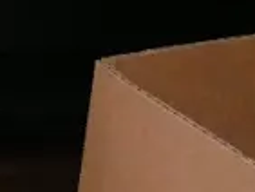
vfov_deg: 5.7
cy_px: 137
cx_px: -477
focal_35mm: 262
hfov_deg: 6.9
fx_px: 1932
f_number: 5.6
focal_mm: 18
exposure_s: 1/160
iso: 3200
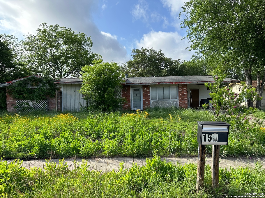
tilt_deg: +0.1
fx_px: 184
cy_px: 99
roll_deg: +2.1
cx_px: 132
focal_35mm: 24
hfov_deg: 71.6
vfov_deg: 56.8
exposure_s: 1/2410
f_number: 1.78
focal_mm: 6.86
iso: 80
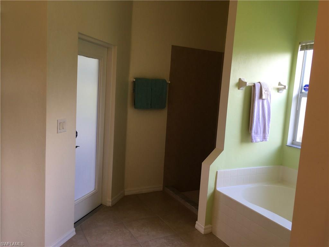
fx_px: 276
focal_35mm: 29
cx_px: 164
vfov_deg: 48.2
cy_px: 124
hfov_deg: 61.7
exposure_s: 1/40
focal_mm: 4.15
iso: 25
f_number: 2.2
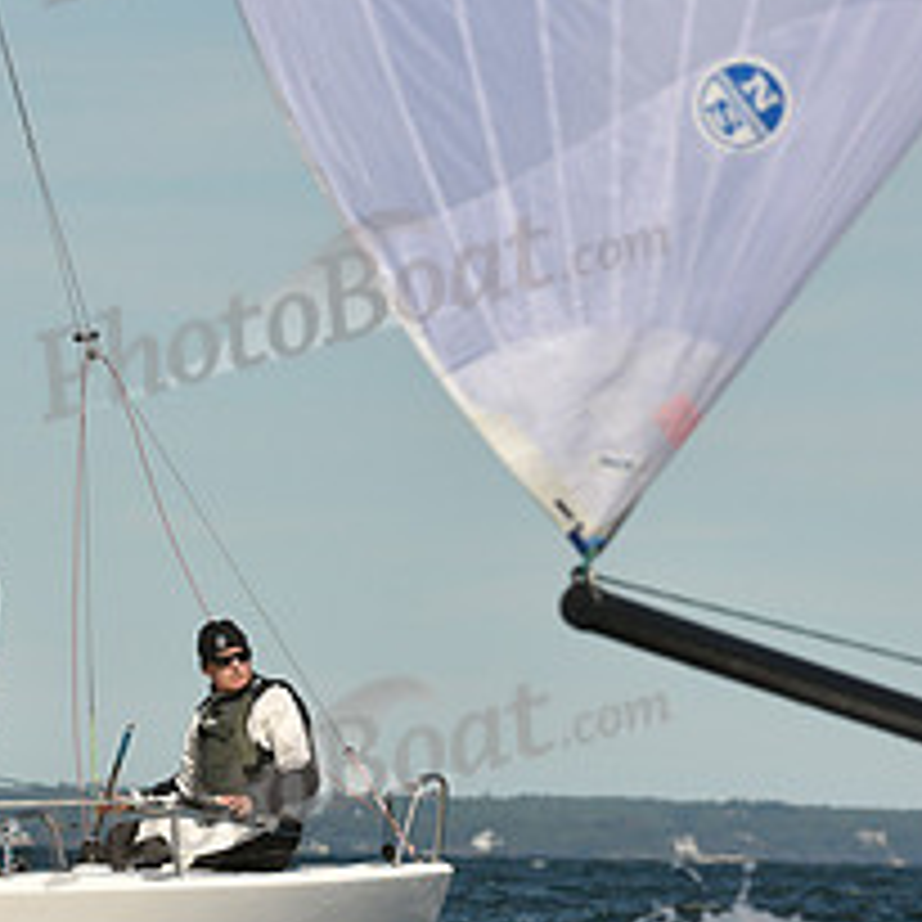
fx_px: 14464
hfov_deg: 3.6
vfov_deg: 3.7
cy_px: 600
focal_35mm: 480
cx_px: -193
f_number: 8
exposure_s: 1/1250
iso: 250
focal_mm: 200
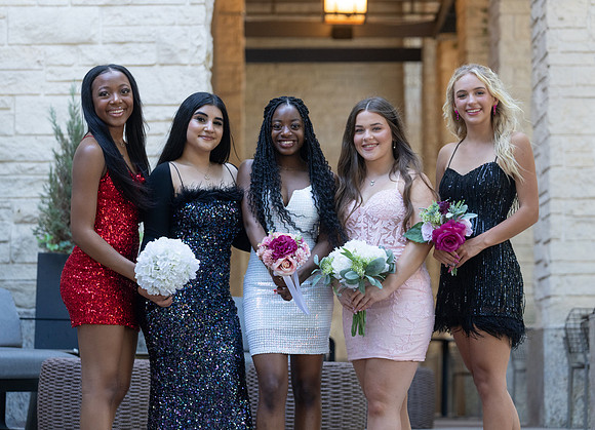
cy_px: 215
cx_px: 272
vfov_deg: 12.3
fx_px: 1989
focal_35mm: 117
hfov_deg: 17.0
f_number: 4
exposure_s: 1/320
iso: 1600
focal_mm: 111
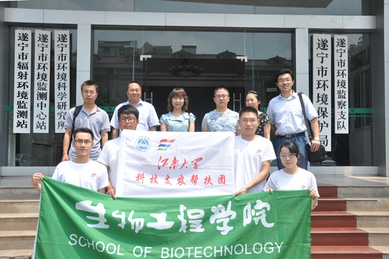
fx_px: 405
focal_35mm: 38
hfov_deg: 51.3
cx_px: 194
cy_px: 130
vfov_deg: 35.5
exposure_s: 1/4000
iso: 800
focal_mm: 25
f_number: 4
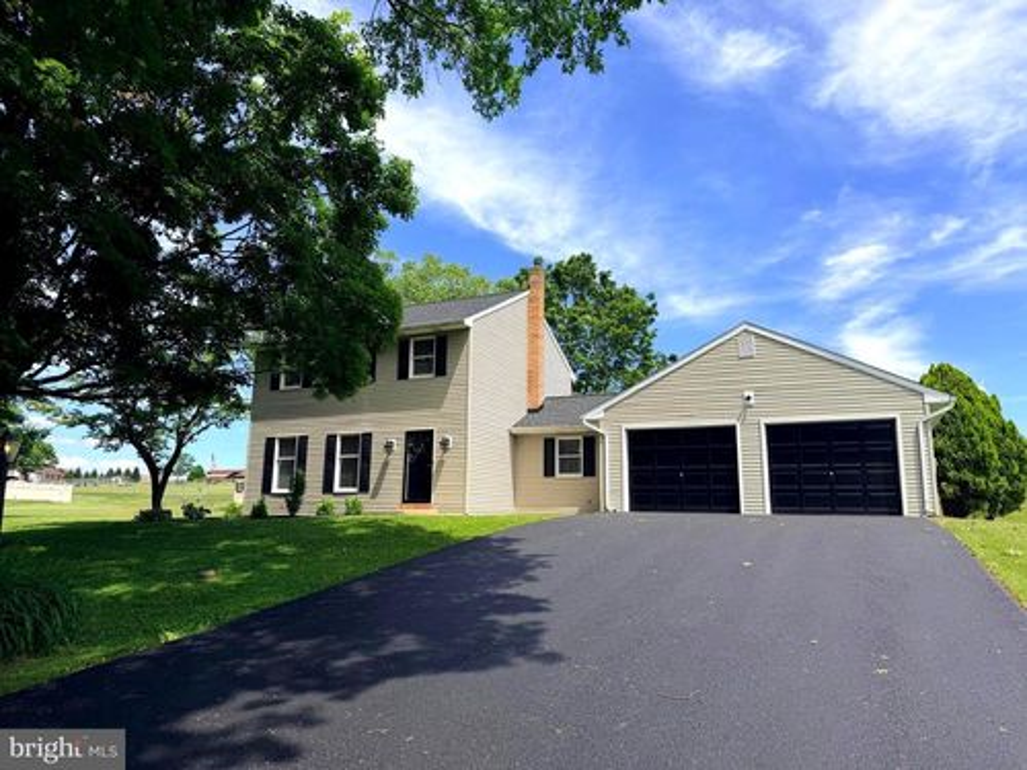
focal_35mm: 24
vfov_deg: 56.8
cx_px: 514
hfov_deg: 71.6
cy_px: 385
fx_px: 712
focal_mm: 6.76
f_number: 1.78
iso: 80
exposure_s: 1/3759
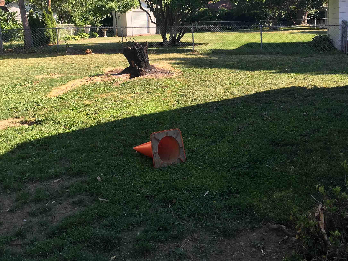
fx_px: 412
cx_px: 159
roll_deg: +2.4
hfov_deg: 45.7
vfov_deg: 34.6
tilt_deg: -6.3
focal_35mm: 41
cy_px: 77
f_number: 2.2
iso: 25
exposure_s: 1/382
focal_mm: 4.15
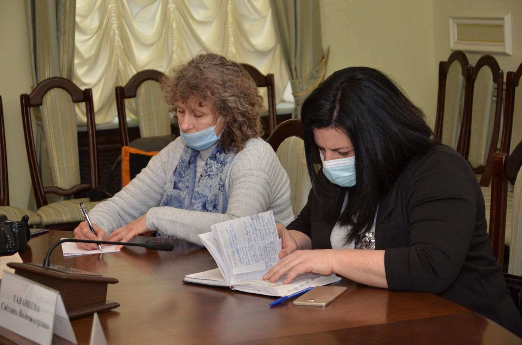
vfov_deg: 14.6
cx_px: 261
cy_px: 172
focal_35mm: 93
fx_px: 1346
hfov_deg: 22.0
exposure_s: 1/250
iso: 800
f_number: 5.3
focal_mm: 62
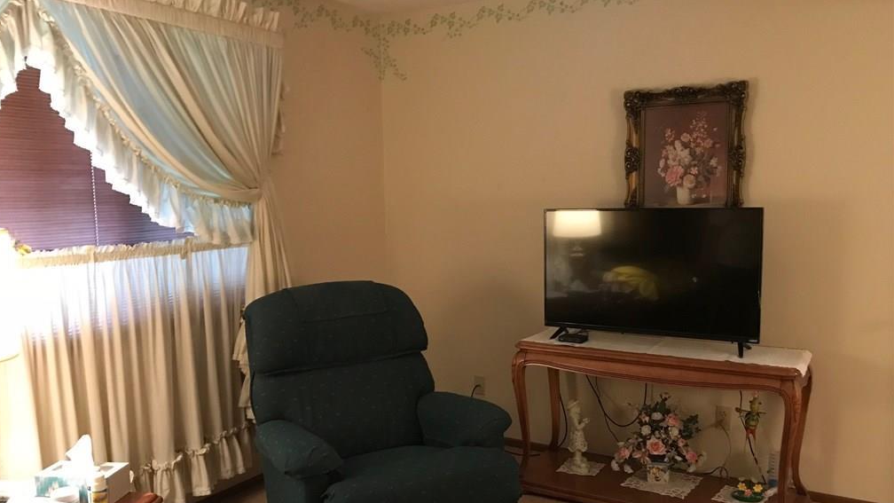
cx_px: 441
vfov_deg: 37.7
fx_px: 735
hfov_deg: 62.6
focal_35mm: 31
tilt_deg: -7.2
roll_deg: +0.8
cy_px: 297
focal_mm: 3.99
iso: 100
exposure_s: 1/11
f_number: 1.8
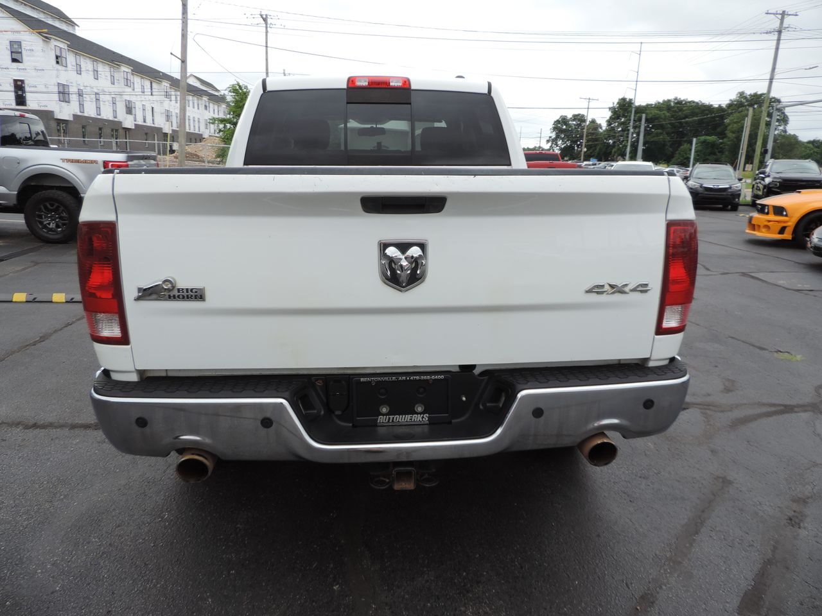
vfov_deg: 56.8
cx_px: 411
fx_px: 570
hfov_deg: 71.6
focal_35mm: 24
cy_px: 308
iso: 80
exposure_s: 1/200
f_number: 3
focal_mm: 4.3
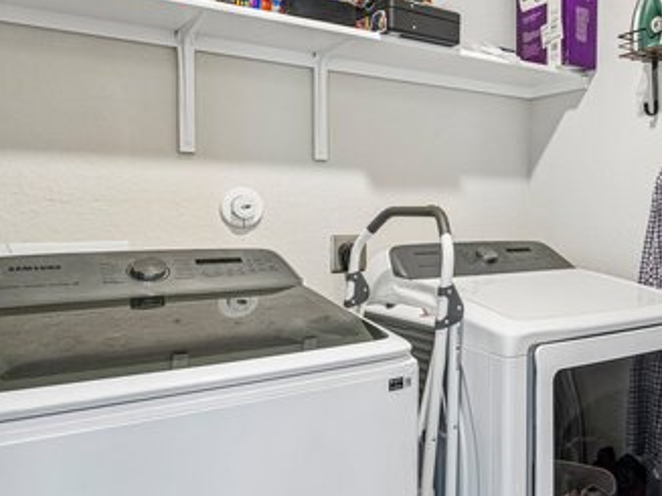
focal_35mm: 32
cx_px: 516
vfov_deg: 43.8
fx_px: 612
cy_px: 187
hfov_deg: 53.6
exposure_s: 1/8
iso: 800
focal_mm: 17
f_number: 10
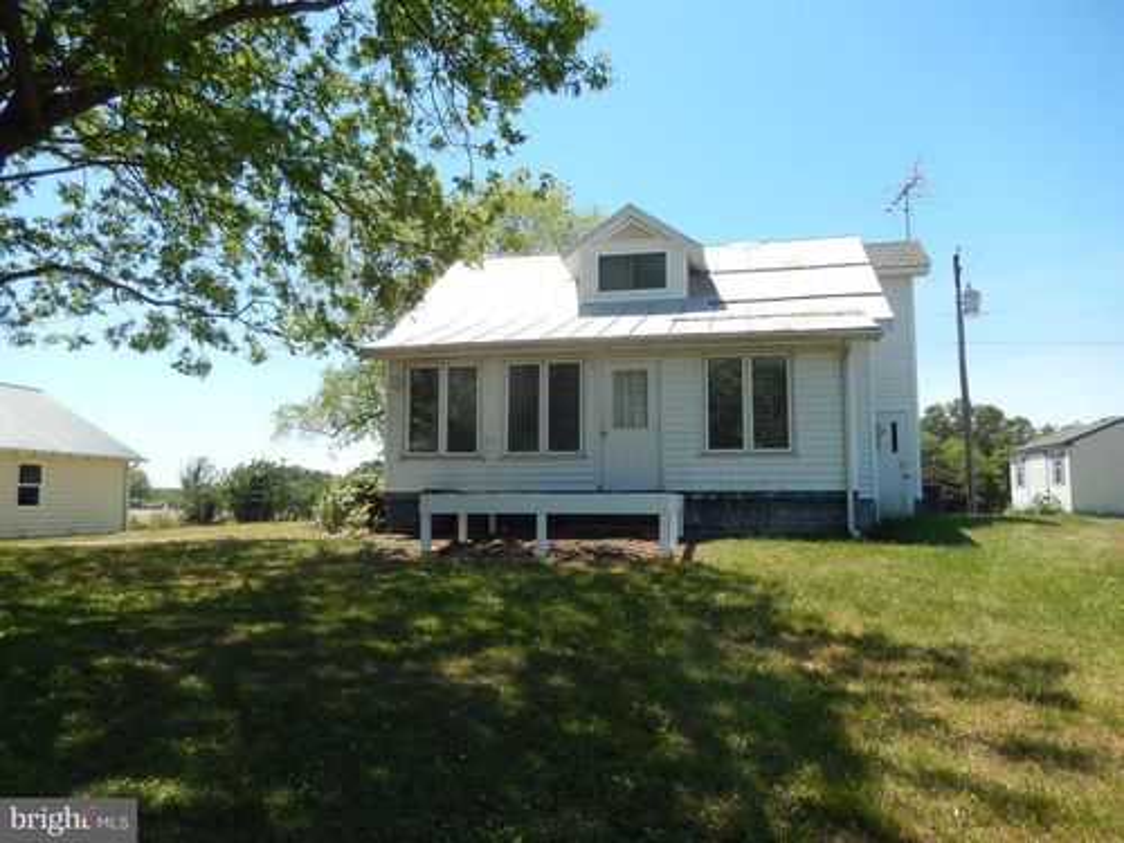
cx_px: 562
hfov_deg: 69.4
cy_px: 422
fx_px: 812
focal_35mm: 25
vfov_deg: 54.9
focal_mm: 4.5
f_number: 3.4
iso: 125
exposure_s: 1/800
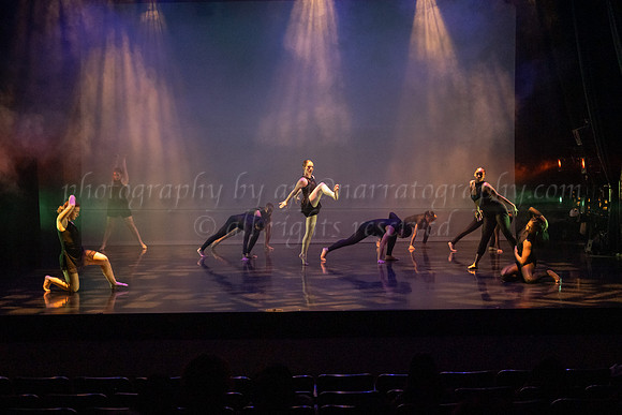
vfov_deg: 25.1
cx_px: 314
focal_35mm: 54
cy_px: 217
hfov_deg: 37.0
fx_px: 931
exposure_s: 1/320
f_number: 3.2
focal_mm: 49
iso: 4000
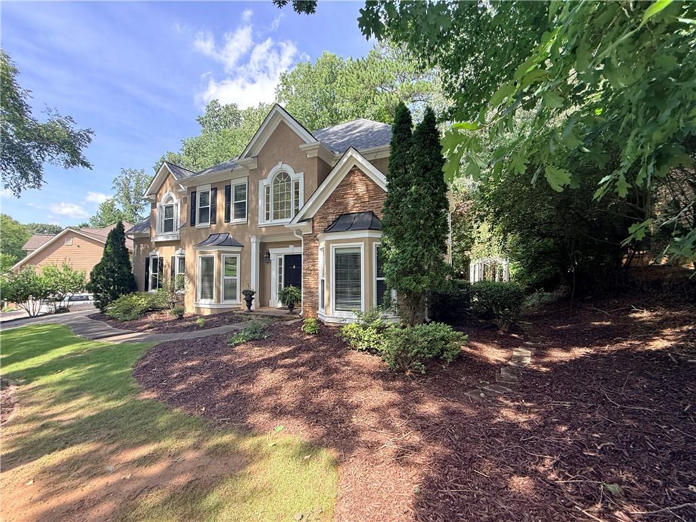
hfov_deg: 102.1
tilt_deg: +3.5
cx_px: 348
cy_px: 261
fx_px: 281
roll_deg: -0.4
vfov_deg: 85.7
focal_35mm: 14
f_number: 2.2
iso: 50
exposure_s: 1/173
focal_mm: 2.22
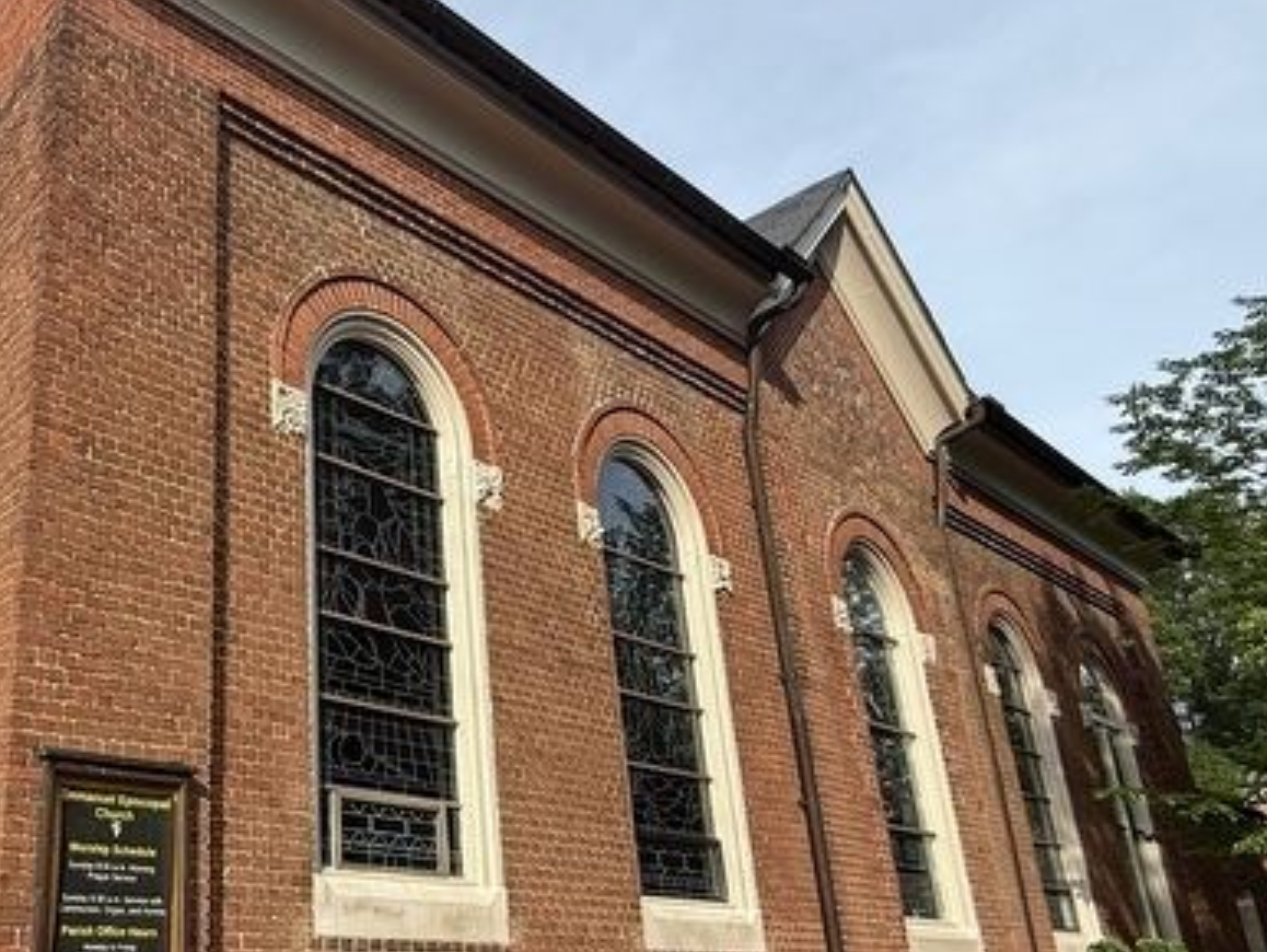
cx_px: 138
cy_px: 578
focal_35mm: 29
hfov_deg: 54.1
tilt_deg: +19.6
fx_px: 1062
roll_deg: -3.1
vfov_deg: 48.0
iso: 50
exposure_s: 1/1050
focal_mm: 2.22
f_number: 2.2
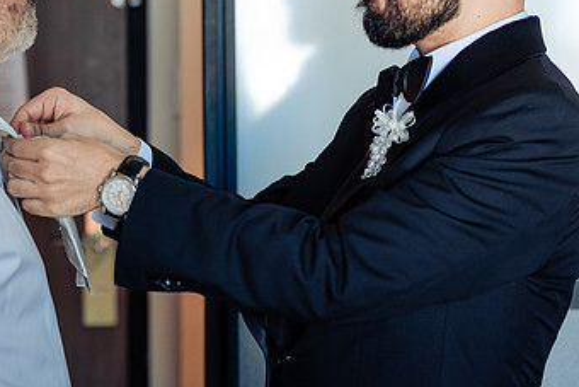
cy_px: 64
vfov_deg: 13.6
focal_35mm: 100
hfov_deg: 20.3
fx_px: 1609
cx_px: 207
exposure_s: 1/100
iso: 800
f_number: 4.5
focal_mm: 58
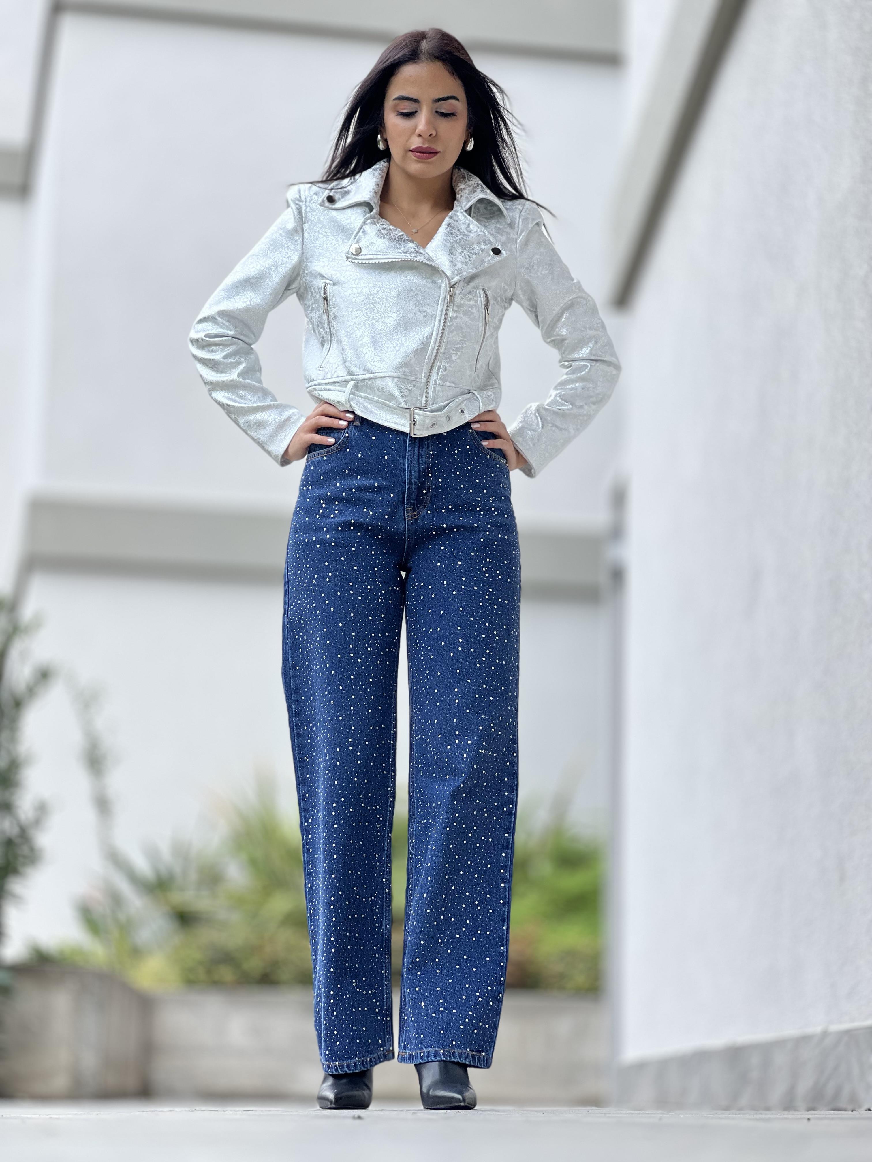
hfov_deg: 19.1
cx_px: 436
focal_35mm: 77
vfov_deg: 25.3
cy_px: 581
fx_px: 2586
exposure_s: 1/121
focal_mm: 9
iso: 25
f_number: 2.8
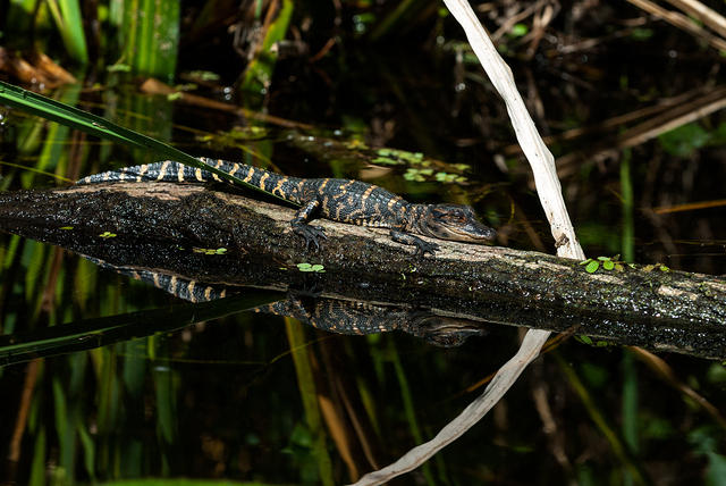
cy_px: 243
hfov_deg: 8.8
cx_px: 363
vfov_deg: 5.9
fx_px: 4693
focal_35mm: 232
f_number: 7.1
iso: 400
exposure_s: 1/1000
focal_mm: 155
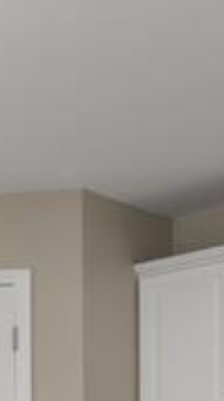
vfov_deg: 21.9
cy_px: 556
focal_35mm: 85
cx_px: -412
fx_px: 901
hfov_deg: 10.6
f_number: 11
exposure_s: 1.3
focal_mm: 14
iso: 100
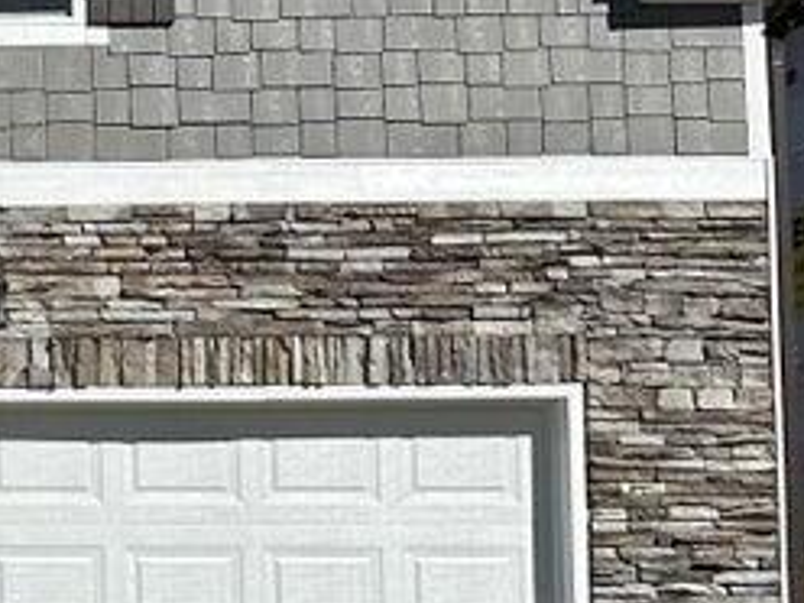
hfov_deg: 13.1
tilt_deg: +4.5
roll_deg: -0.3
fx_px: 3066
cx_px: -751
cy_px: 532
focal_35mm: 132
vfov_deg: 11.2
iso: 80
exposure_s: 1/10753
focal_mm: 6.86
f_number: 1.78
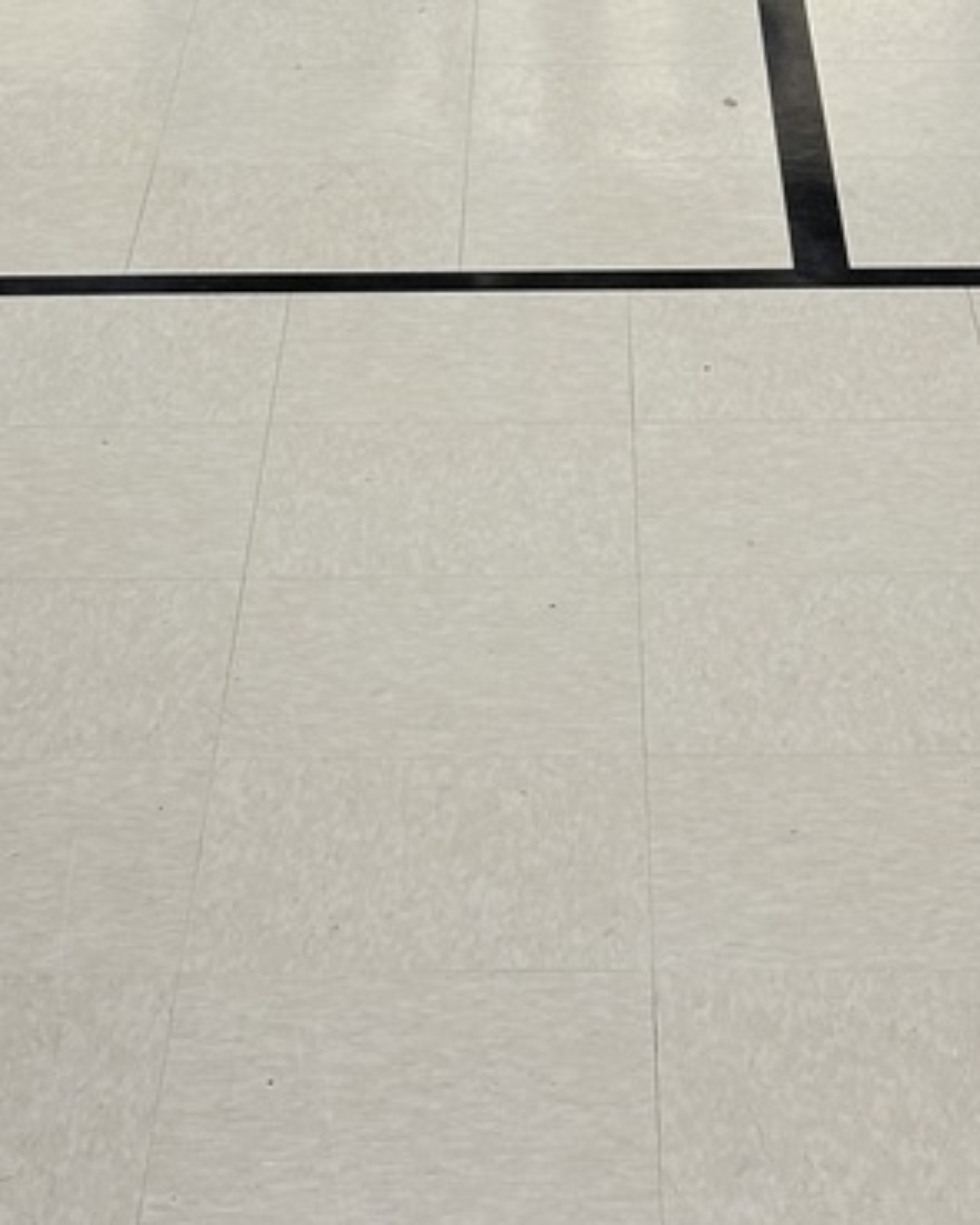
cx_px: 551
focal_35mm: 130
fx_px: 4715
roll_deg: +0.1
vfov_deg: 14.2
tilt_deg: -12.1
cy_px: -382
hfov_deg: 11.9
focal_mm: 6.86
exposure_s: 1/60
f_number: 1.78
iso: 80
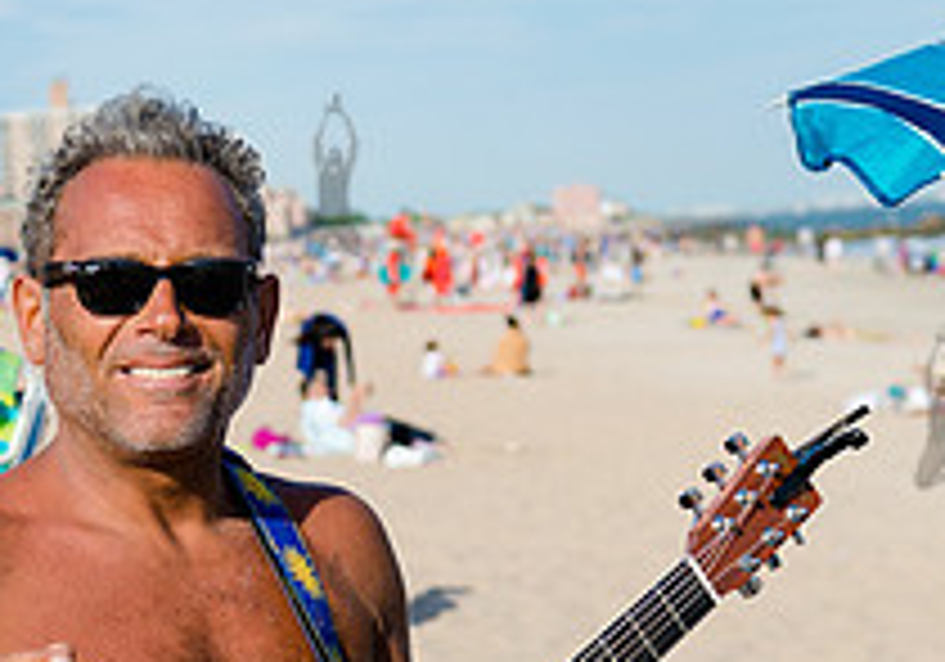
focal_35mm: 103
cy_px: 633
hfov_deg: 19.4
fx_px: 2746
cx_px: 259
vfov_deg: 13.6
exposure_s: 1/1600
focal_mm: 36
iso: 100
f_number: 3.5
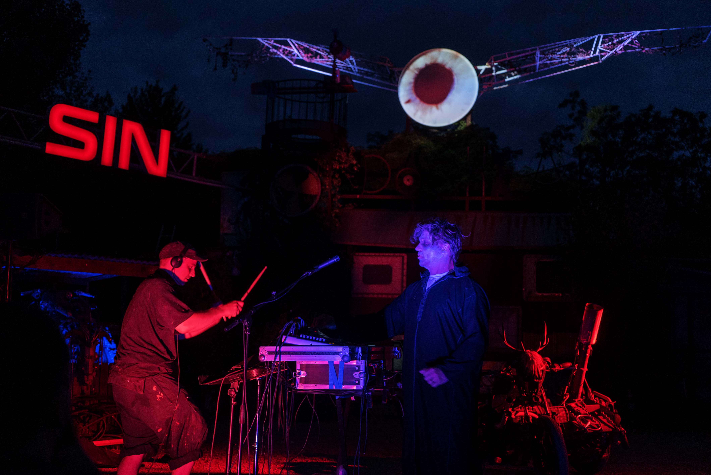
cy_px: 238
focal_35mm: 45
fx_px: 889
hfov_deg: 43.6
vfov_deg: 29.9
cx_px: 356
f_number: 4
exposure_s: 1/100
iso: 3200
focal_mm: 45
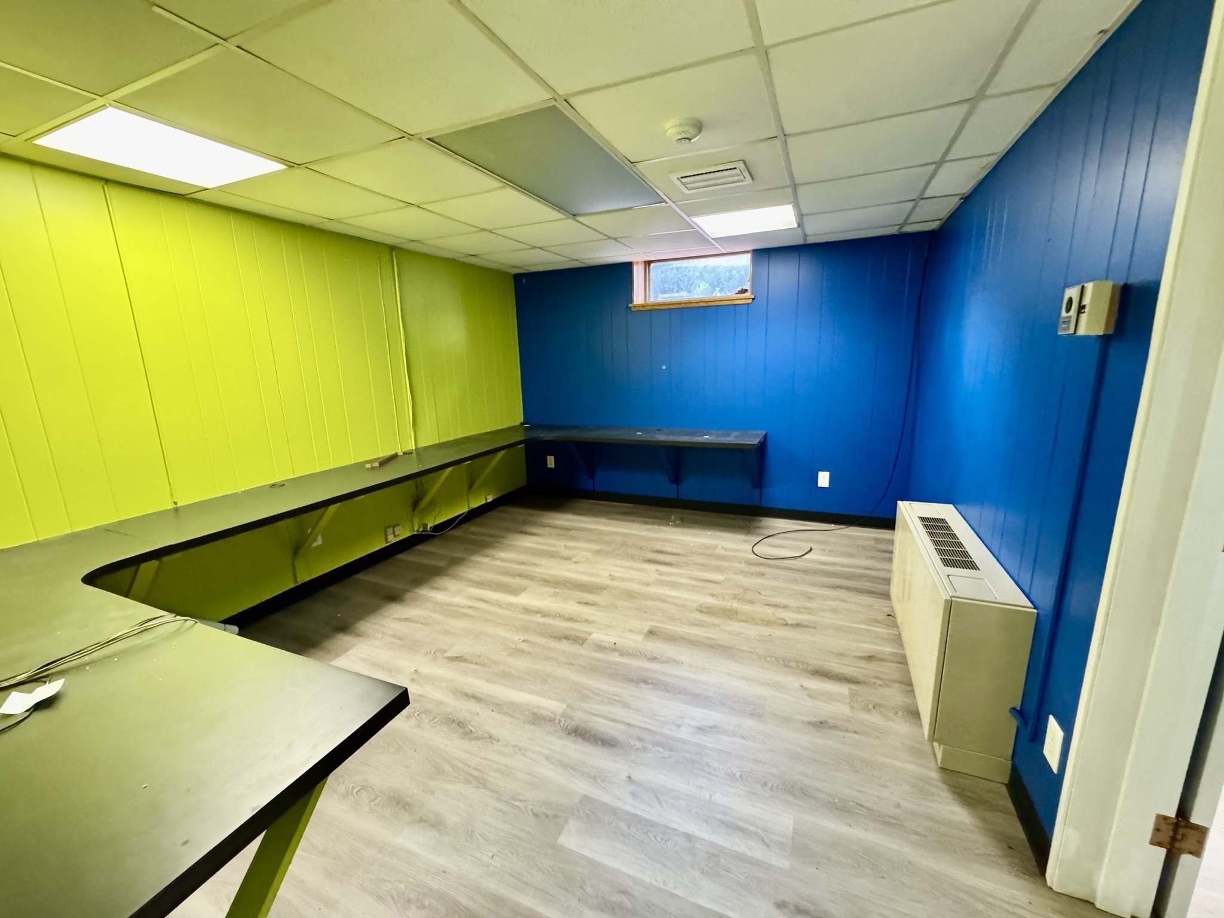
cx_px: 612
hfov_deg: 102.1
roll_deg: +1.2
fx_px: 495
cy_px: 459
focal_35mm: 14
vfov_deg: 85.7
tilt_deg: -12.7
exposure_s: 1/60
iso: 1250
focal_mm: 2.22
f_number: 2.2
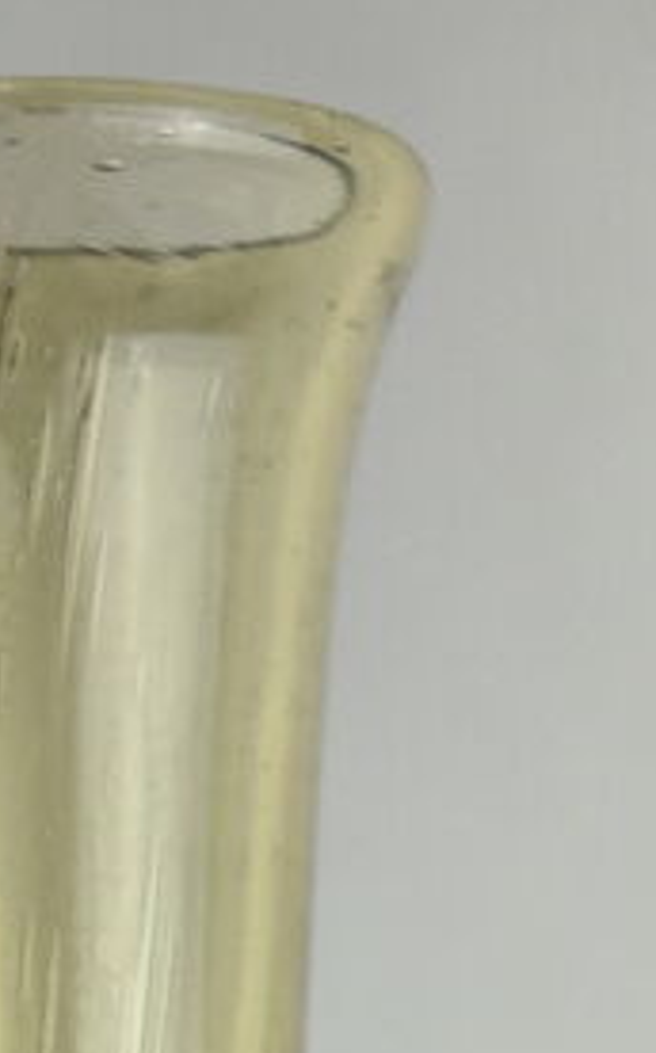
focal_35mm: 256
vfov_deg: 8.1
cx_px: 61
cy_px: 1545
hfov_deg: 5.1
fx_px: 7338
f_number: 5.6
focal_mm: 50
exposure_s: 1/80
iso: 200
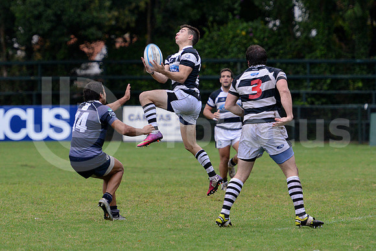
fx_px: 2507
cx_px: 188
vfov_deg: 5.7
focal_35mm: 240
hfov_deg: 8.6
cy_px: 126
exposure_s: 1/500
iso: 3200
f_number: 4
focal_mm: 240
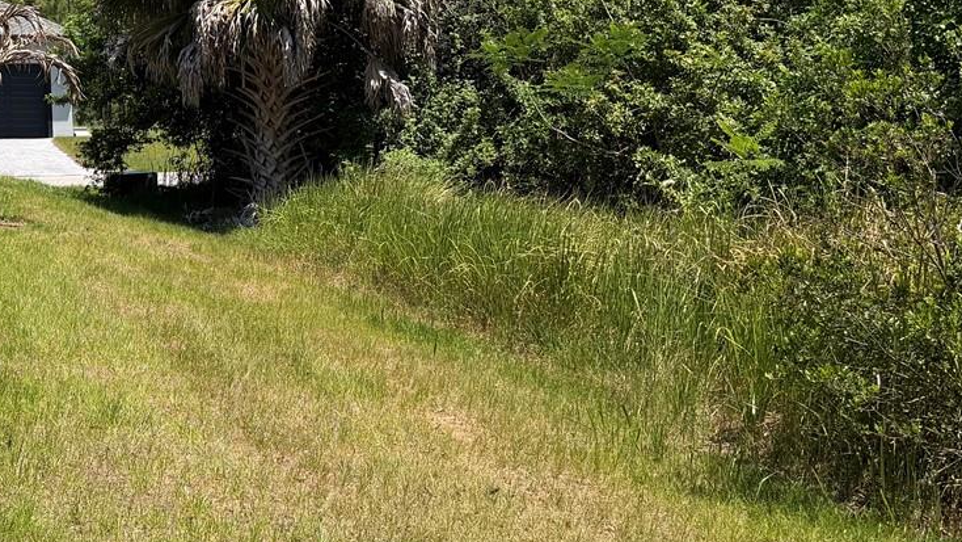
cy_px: 213
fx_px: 1454
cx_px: 401
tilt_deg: -6.4
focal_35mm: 57
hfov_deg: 36.5
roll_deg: +1.3
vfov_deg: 21.1
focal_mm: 6.76
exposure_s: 1/3584
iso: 80
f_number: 1.78
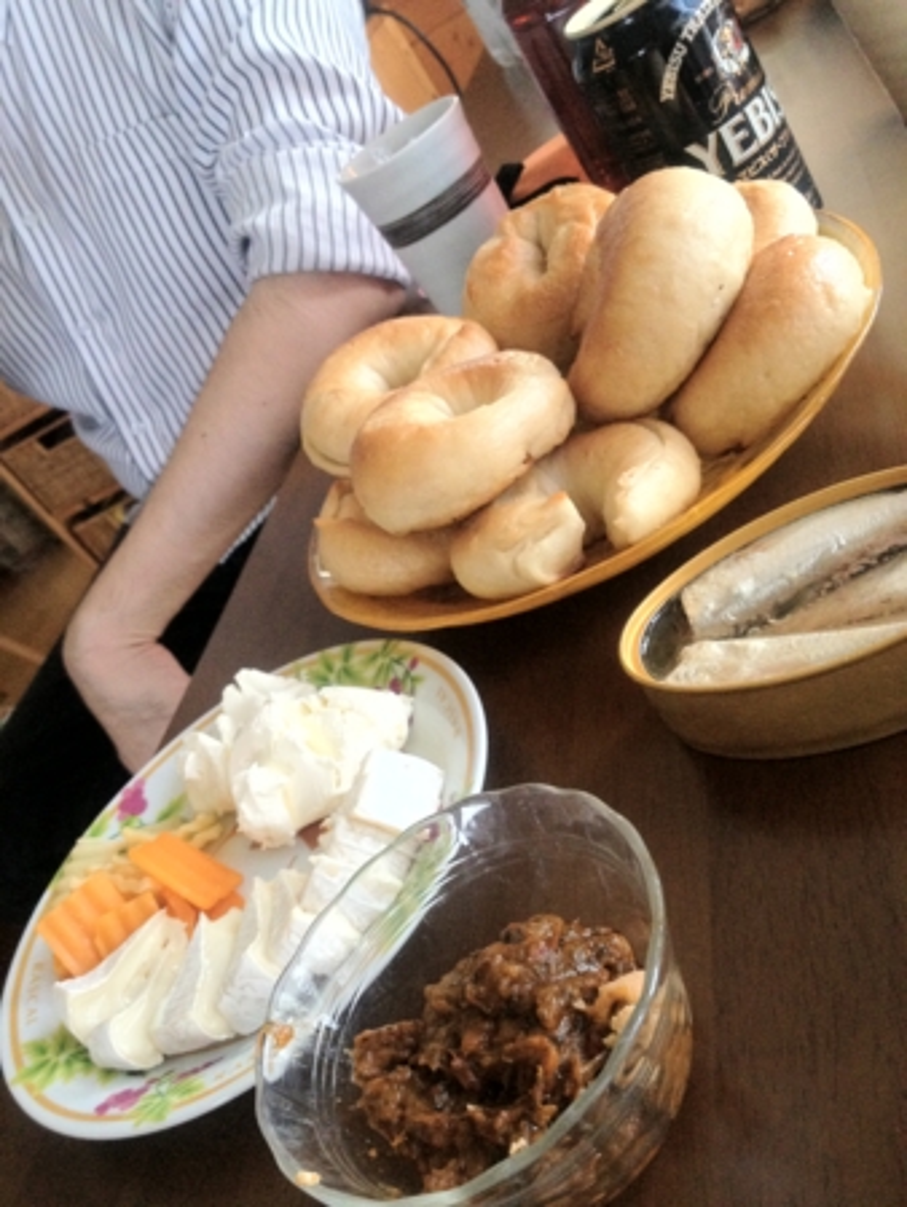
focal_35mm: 35
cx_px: 454
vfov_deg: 52.6
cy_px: 604
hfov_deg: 40.7
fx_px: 1222
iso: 250
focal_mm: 4.28
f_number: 2.4
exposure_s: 1/20
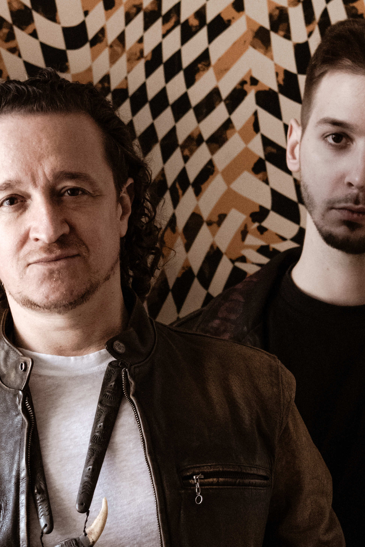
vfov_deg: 13.9
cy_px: 460
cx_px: 99
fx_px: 2235
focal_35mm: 147
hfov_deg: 9.3
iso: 4000
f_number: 4
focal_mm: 52
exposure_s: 1/100
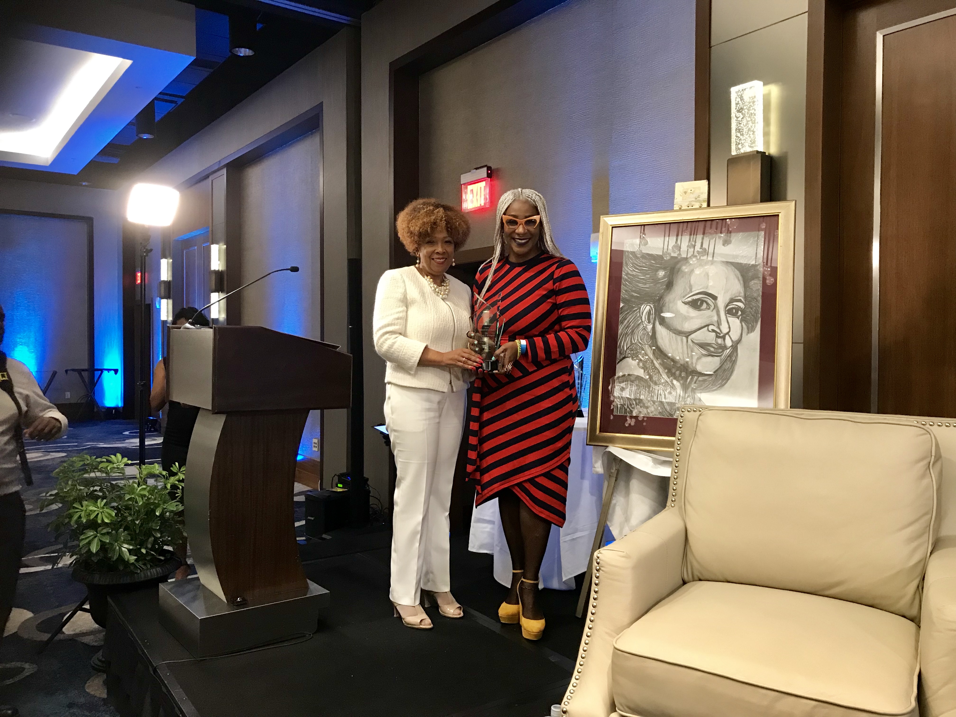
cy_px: 358
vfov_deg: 49.7
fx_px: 773
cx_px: 478
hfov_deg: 63.4
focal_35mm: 28
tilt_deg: -0.8
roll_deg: -0.4
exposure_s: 1/15
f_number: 1.8
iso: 80
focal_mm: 3.99
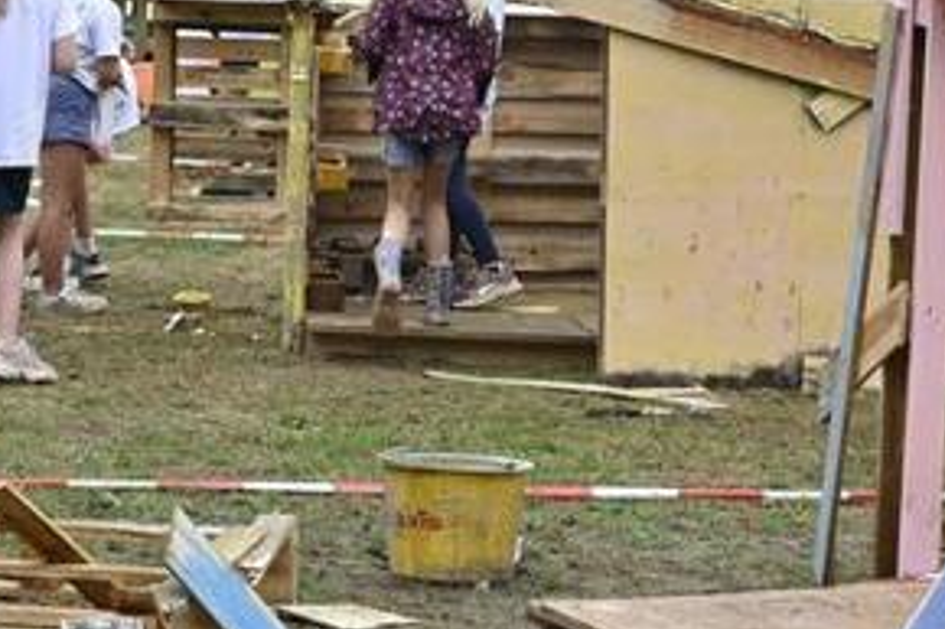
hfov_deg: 12.5
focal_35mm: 164
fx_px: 4302
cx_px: 476
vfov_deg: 8.3
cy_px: 155
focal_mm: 48
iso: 200
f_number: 7.1
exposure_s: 1/200
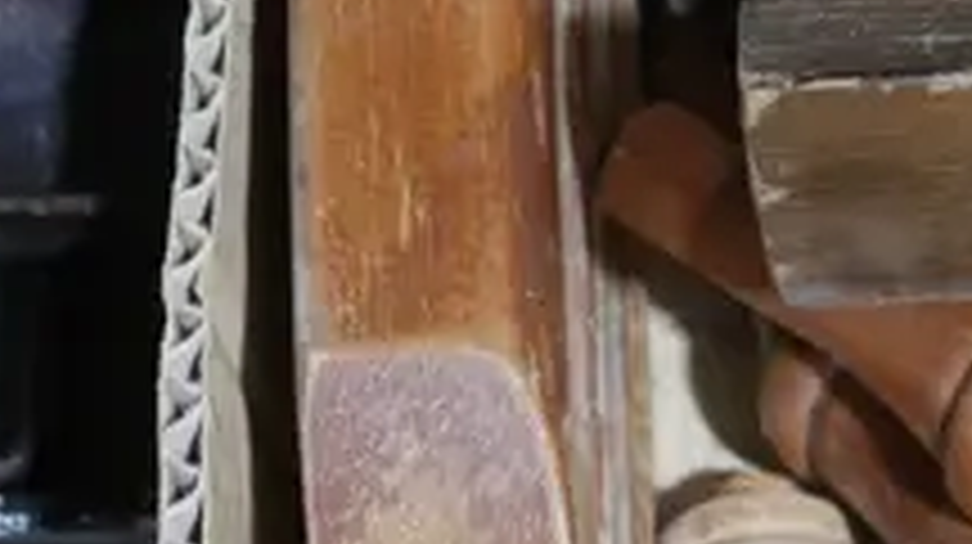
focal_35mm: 207
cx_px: 1519
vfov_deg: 5.8
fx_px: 5330
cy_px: 54
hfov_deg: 10.0
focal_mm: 20
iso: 1000
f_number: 4.5
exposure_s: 1/60
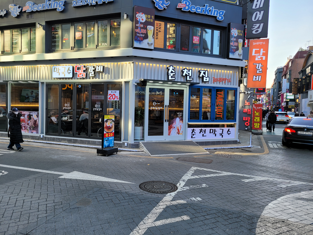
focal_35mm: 26
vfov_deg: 53.1
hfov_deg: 67.3
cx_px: 156
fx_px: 235
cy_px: 118
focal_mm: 5.4
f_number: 1.8
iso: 40
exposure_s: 1/247
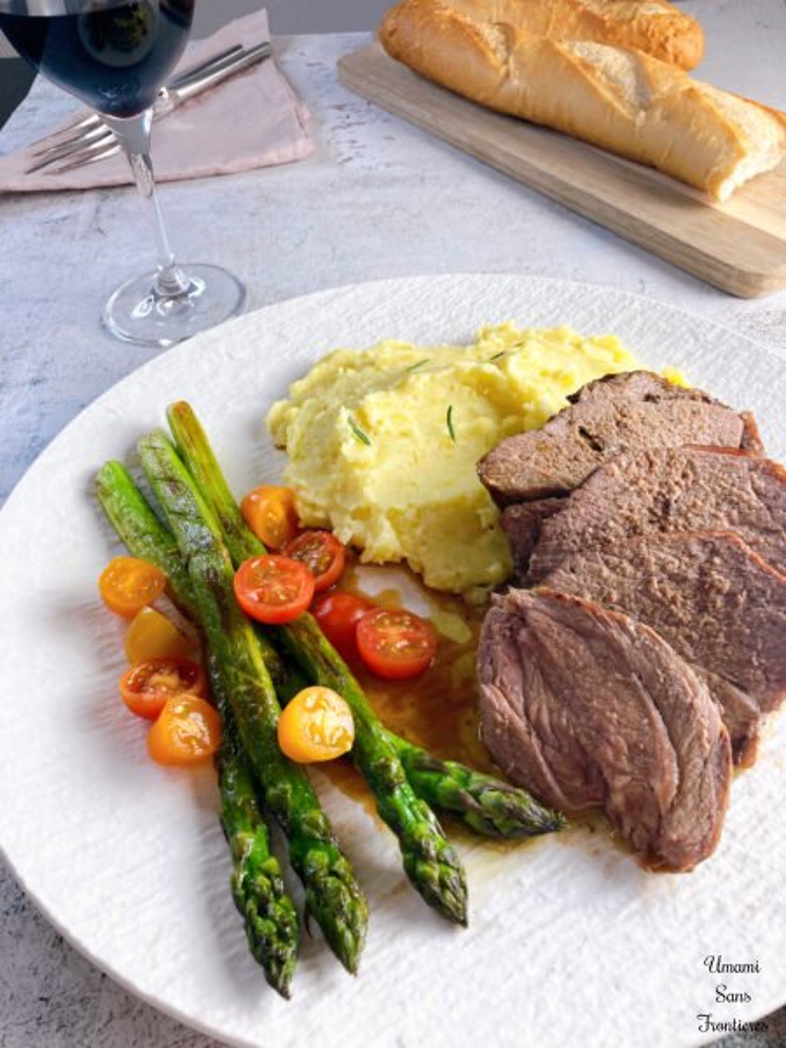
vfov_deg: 63.4
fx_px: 848
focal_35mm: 28
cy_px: 524
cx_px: 393
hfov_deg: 49.7
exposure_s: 1/50
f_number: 1.8
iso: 40
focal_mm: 3.99
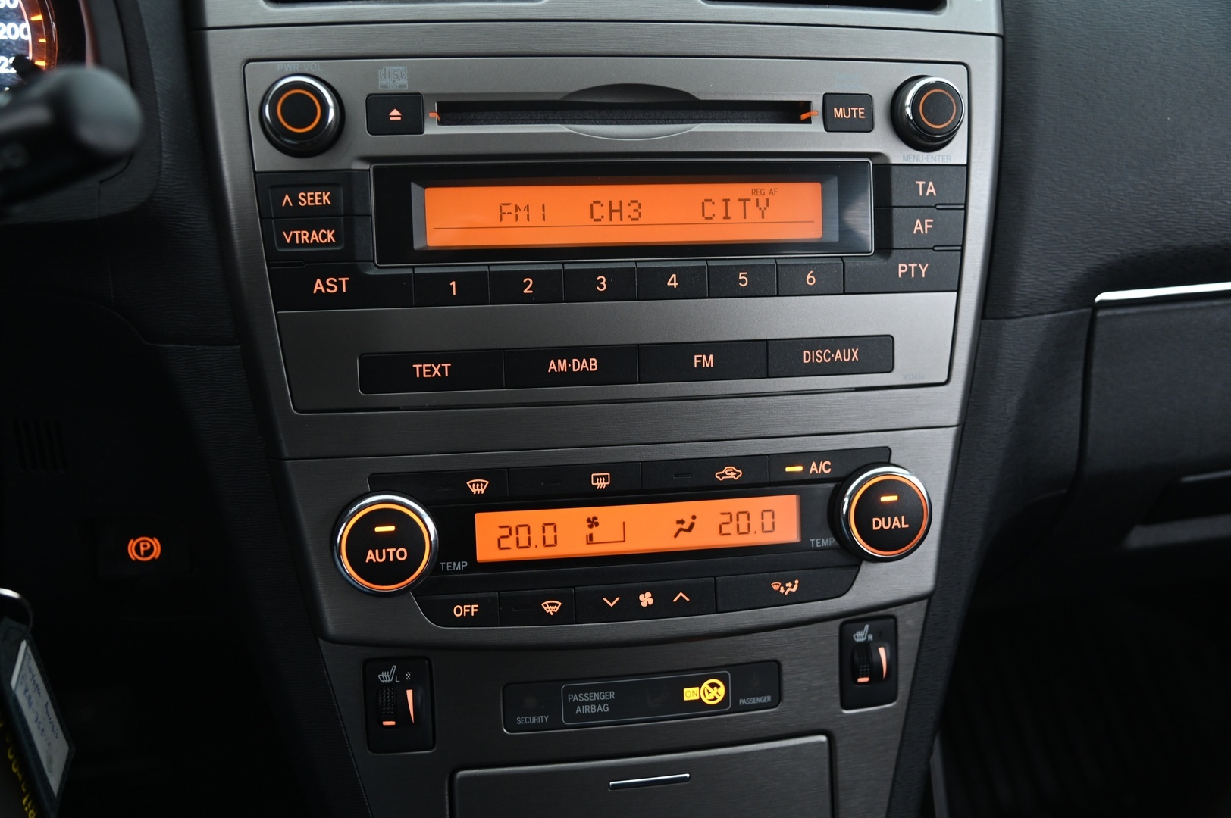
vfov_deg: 35.0
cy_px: 409
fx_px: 1298
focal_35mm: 38
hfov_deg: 50.7
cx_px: 616
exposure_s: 1/13
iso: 2000
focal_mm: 38
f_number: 4
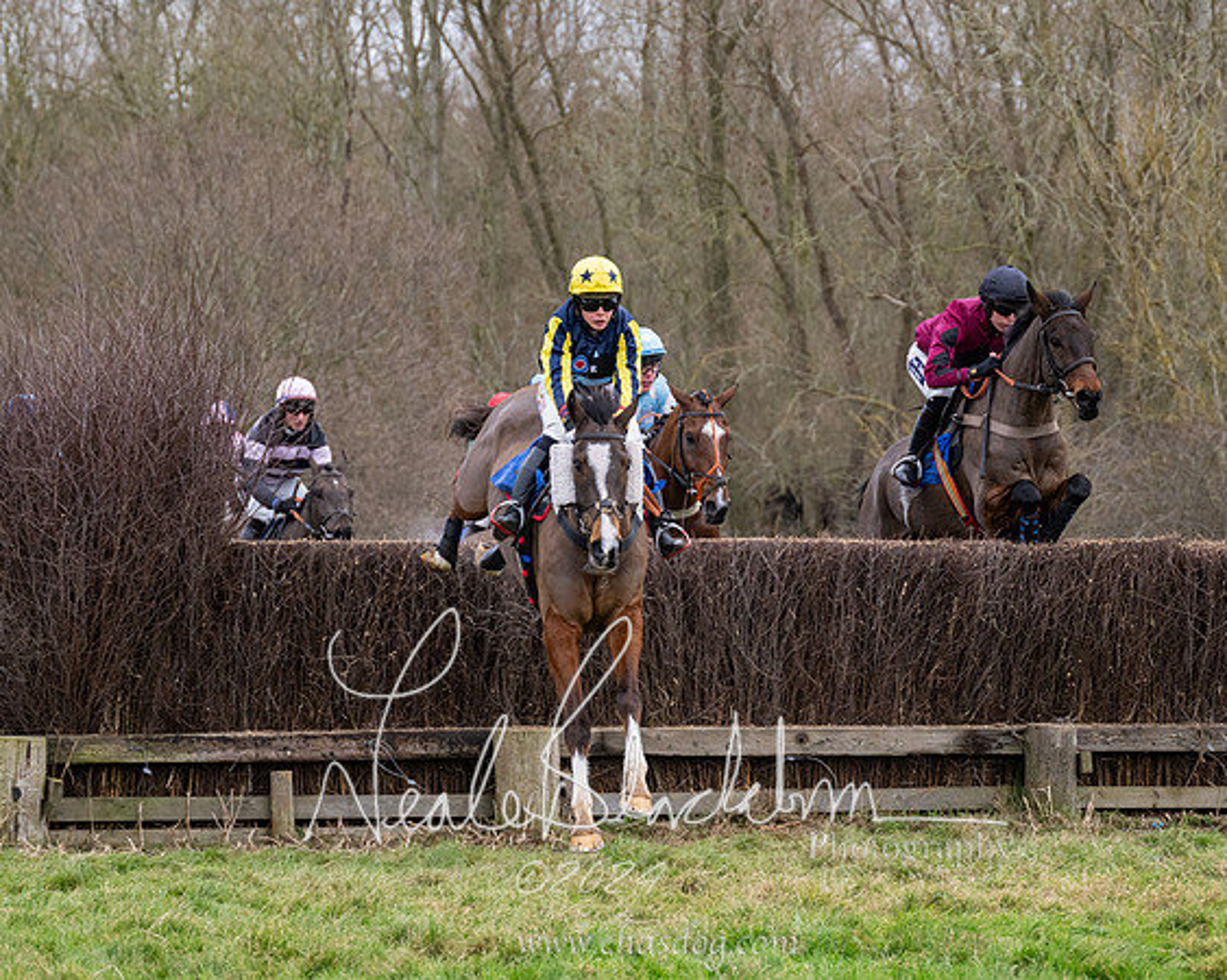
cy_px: 466
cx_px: 582
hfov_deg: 11.7
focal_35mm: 164
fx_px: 5964
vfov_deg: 9.4
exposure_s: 1/1250
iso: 800
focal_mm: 98
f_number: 4
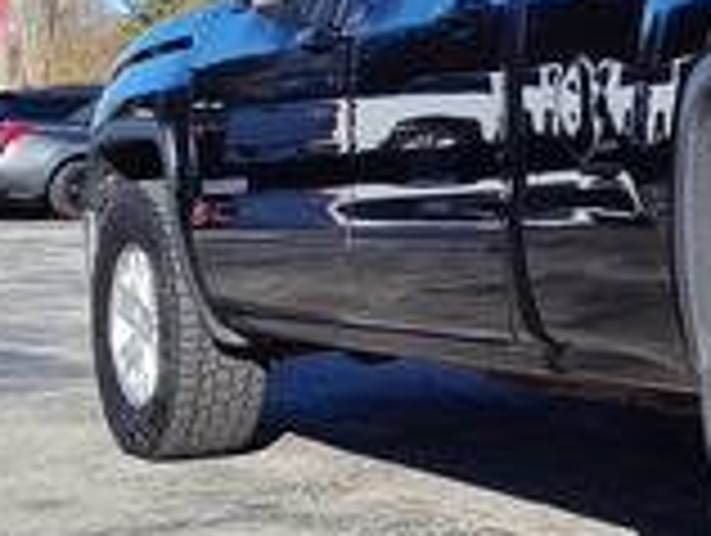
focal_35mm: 93
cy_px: 158
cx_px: 1125
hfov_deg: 18.2
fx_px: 1913
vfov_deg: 15.9
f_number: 1.88
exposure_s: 1/2150
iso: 100
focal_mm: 5.56
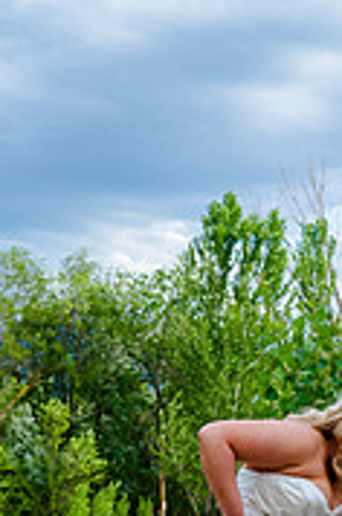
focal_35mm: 96
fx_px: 1373
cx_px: 387
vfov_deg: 20.2
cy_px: 583
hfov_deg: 13.9
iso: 640
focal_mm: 38
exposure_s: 1/500
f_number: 5
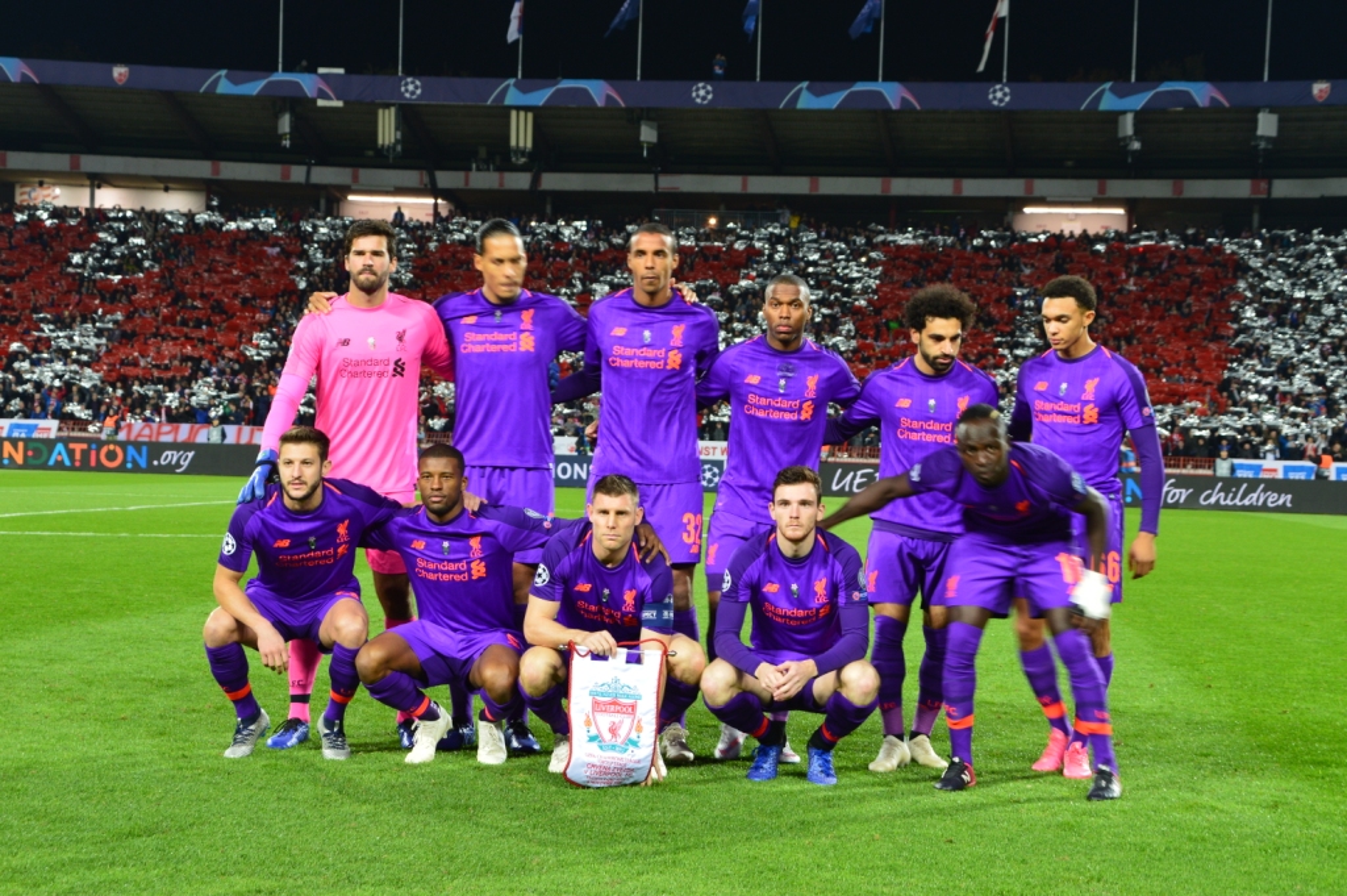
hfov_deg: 30.5
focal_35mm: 66
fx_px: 2467
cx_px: 674
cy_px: 448
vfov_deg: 20.6
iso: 400
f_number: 7.1
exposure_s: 1/25
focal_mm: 44
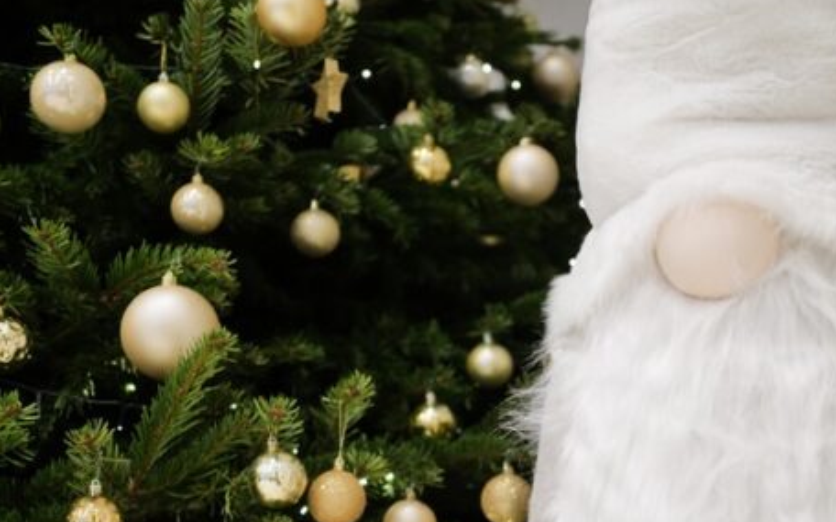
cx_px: 554
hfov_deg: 33.7
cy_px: 395
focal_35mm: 60
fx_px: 1367
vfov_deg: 21.4
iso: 200
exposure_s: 1/80
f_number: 1.7
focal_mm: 28
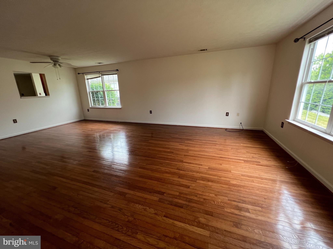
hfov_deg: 106.2
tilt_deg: -14.7
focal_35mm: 13
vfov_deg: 89.9
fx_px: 125
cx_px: 166
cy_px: 124
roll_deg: +1.9
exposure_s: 1/99
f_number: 1.8
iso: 100
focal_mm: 1.57
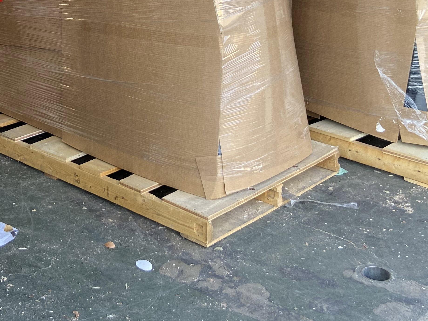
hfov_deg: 33.2
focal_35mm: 57
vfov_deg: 24.4
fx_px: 705
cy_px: -3
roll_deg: +1.3
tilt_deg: -9.3
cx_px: 115
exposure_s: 1/122
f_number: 1.8
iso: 50
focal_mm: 4.25
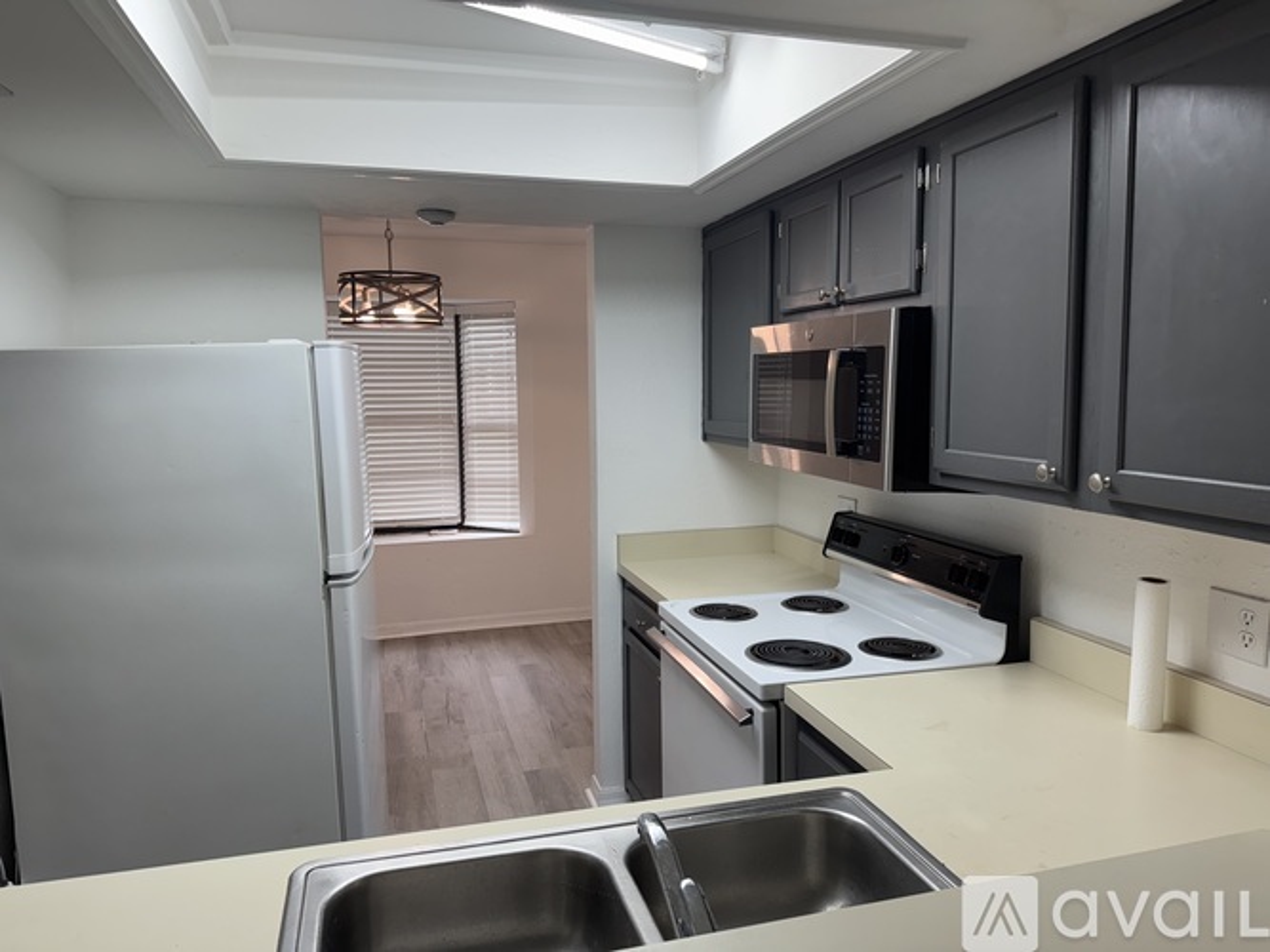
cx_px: 635
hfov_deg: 71.6
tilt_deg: -5.8
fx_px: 880
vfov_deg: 56.8
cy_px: 476
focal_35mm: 24
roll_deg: -0.6
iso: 80
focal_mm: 6.76
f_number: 1.78
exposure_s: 1/120
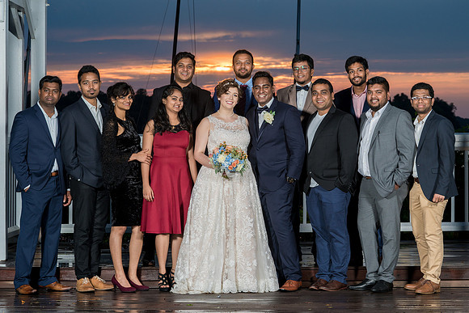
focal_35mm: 120
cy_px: 128
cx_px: 263
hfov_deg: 17.0
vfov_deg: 11.4
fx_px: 1567
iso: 160
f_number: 8
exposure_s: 1/200
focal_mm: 100
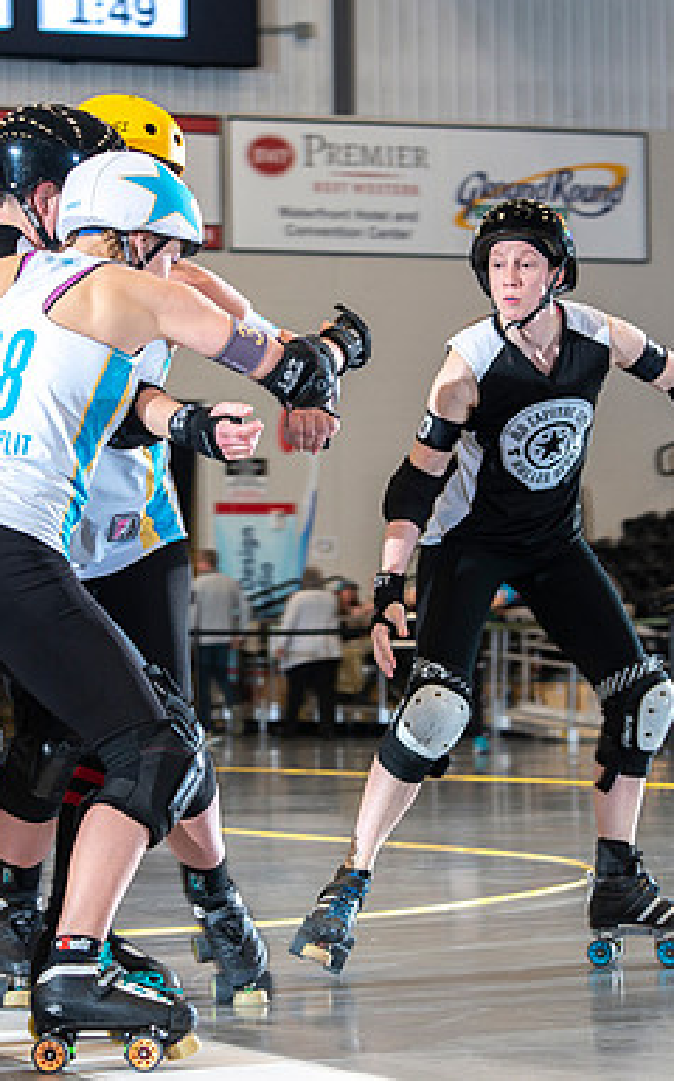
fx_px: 4299
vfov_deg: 14.3
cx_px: 222
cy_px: 540
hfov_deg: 9.0
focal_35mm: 146
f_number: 5.6
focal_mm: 95
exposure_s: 1/160
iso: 500
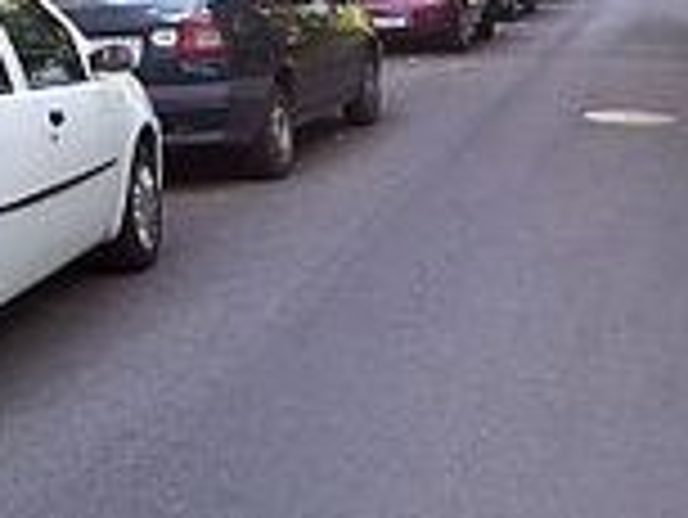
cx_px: 445
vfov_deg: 16.3
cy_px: 0
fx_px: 1770
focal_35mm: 89
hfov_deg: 21.9
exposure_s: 1/90
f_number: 2.7
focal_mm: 5.6
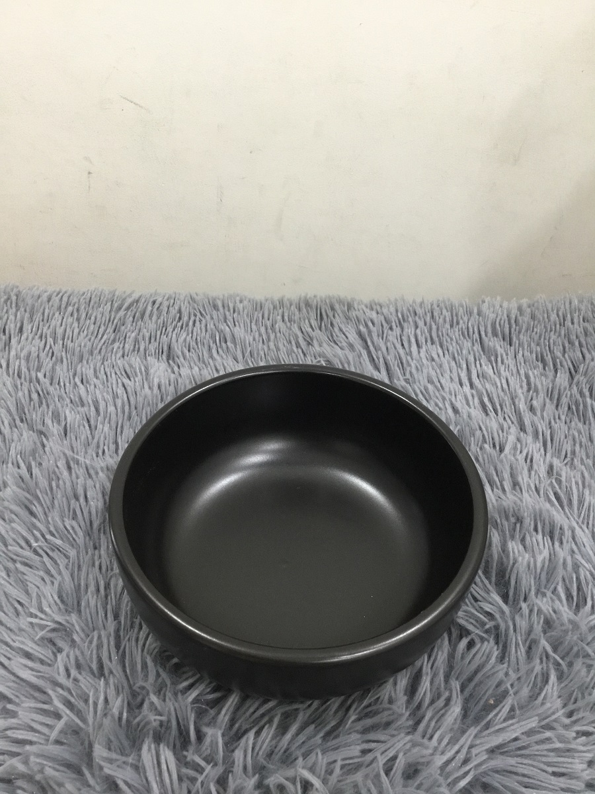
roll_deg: -1.6
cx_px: 298
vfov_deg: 58.4
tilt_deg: -43.5
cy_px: 397
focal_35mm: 31
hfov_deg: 45.4
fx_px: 710
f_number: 2.4
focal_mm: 3.3
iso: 160
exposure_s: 1/33
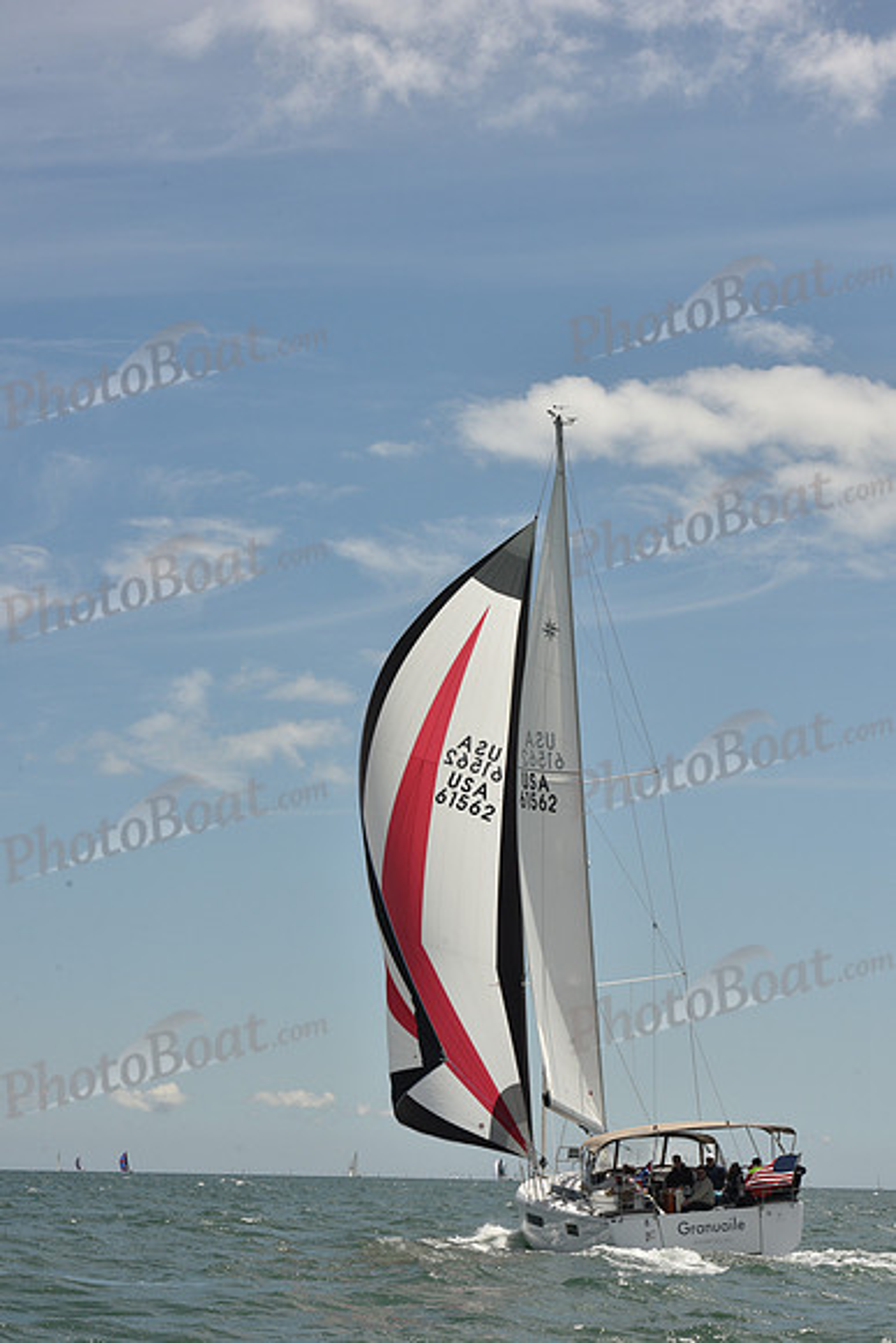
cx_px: 448
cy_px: 672
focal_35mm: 86
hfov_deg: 15.9
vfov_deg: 23.6
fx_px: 3209
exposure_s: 1/800
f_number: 13
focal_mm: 86
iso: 320
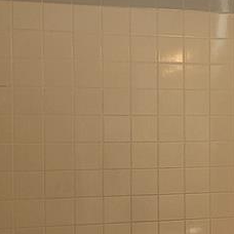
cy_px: 145
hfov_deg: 15.8
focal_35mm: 103
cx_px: 325
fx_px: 788
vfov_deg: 16.9
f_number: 1.8
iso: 100
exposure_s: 1/120
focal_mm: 5.4
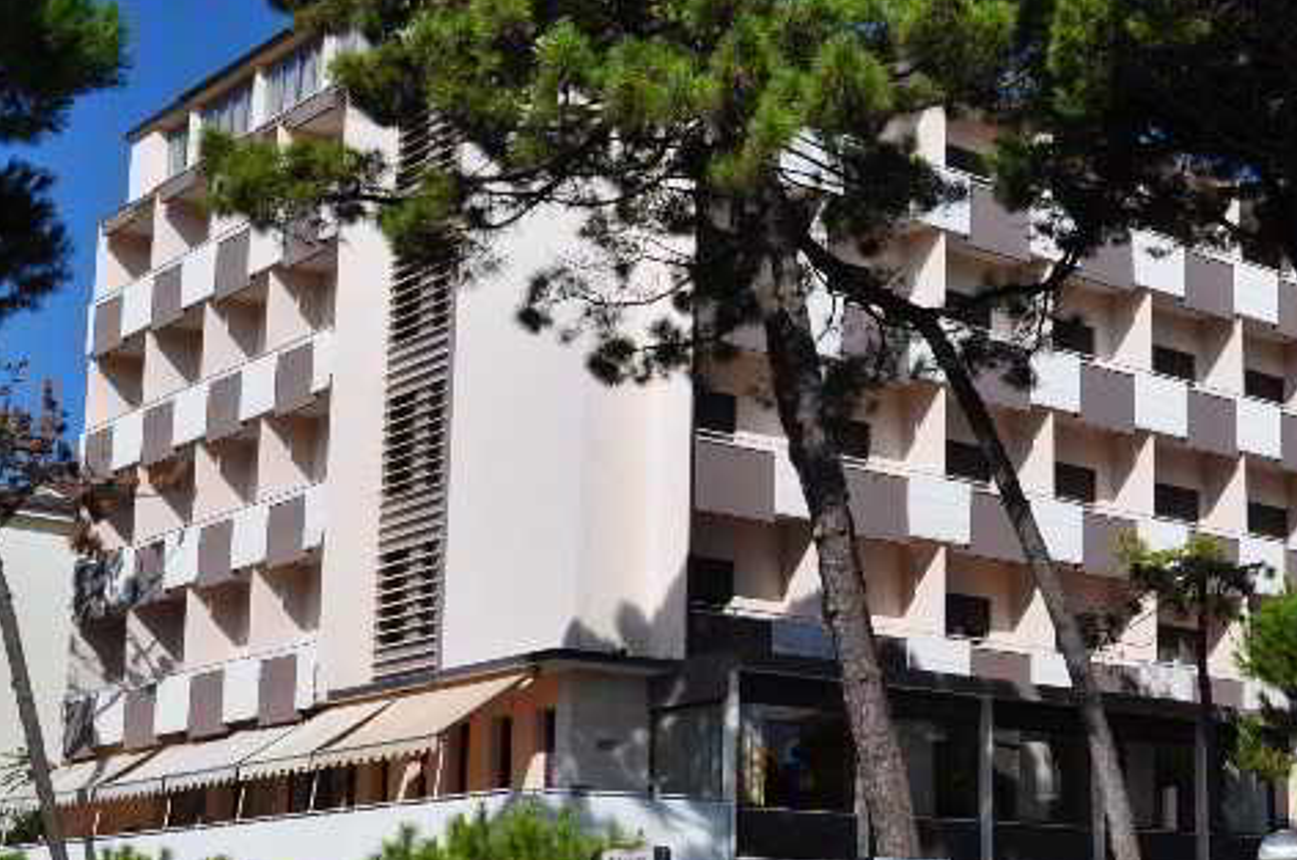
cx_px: 1041
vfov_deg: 22.1
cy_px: 554
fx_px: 2194
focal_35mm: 61
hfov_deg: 32.0
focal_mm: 24
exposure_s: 1/400
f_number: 11
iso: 200
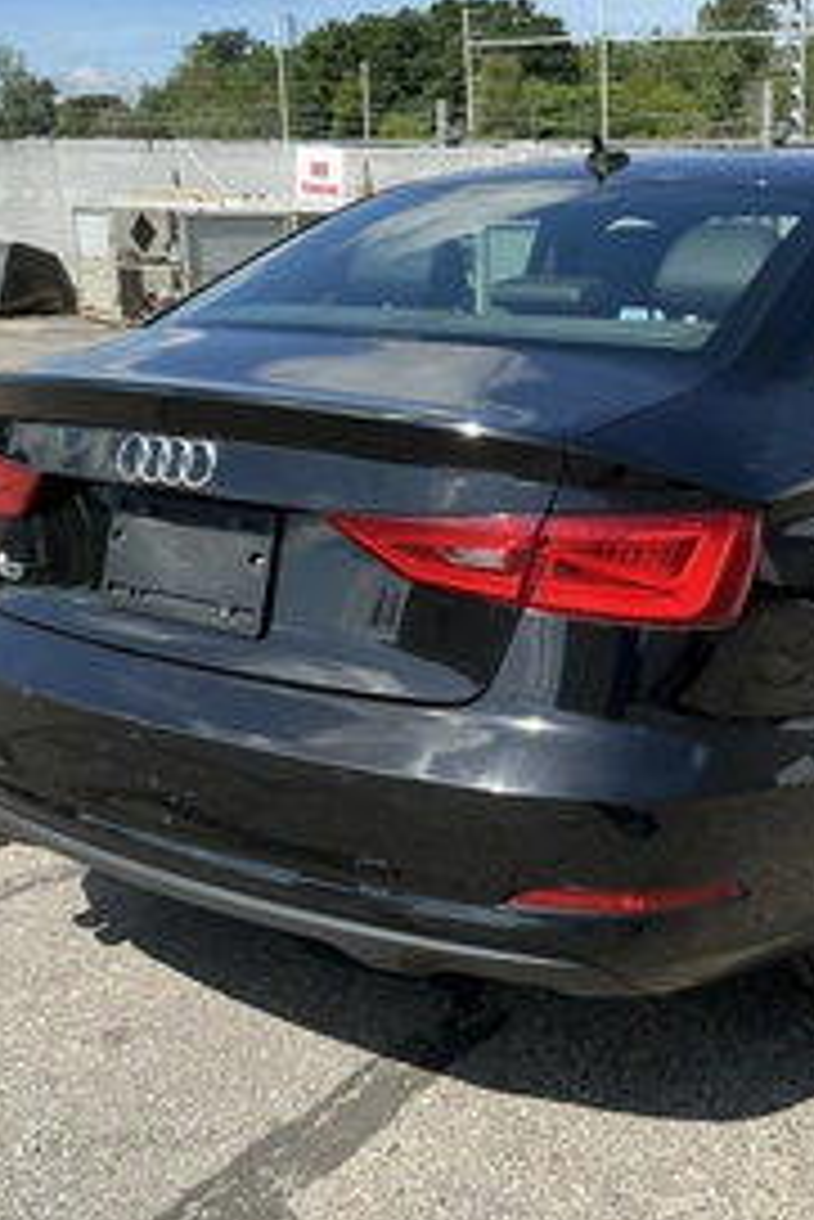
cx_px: 594
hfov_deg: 30.8
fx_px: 1456
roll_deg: -0.5
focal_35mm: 43
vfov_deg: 45.4
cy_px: 563
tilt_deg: -12.5
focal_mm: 3
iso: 25
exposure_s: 1/1121
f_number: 1.8
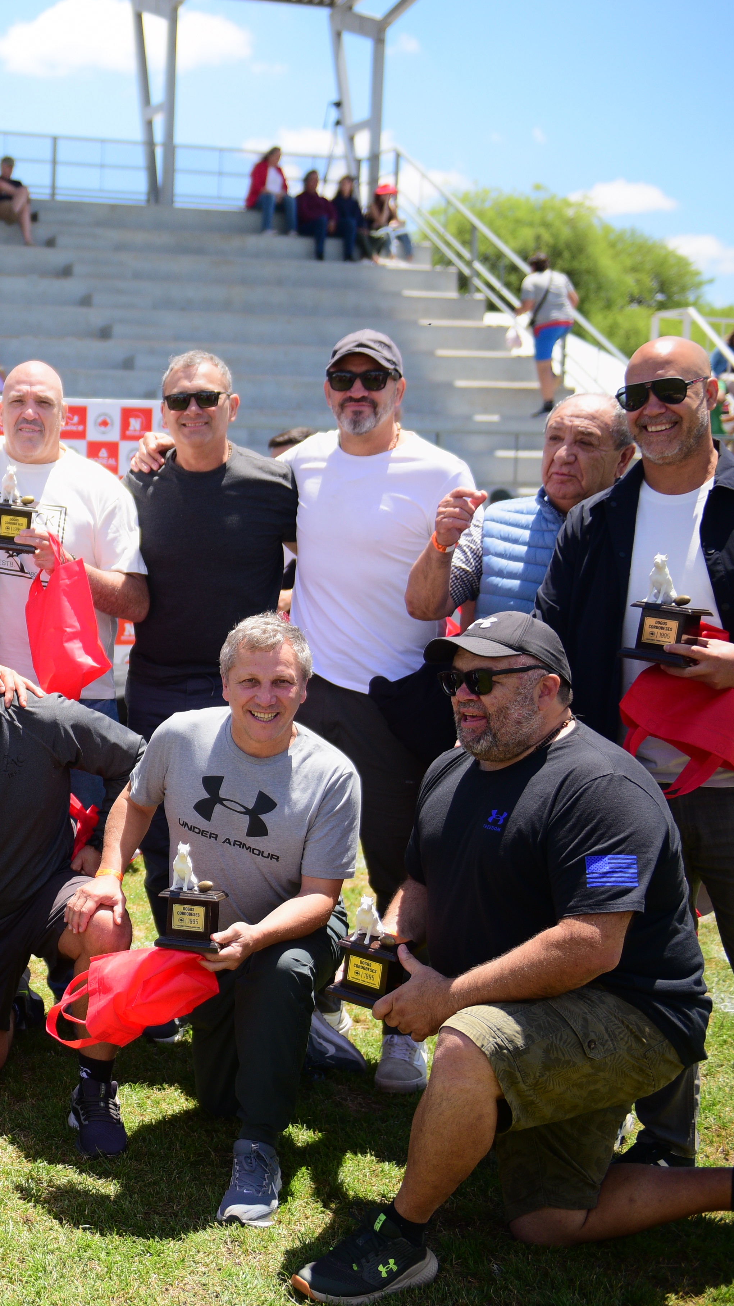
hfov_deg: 21.9
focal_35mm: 51
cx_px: -129
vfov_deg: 40.6
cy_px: 648
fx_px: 1764
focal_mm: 32
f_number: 2.8
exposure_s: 1/3200
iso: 320
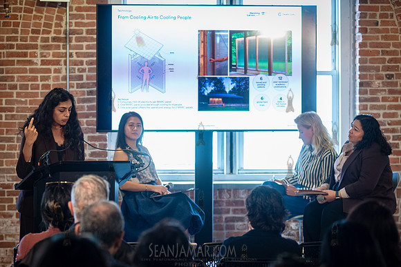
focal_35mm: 139
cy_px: 133
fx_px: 1545
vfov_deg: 9.9
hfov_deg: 14.8
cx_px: 154
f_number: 3.2
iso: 2500
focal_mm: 112
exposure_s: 1/250
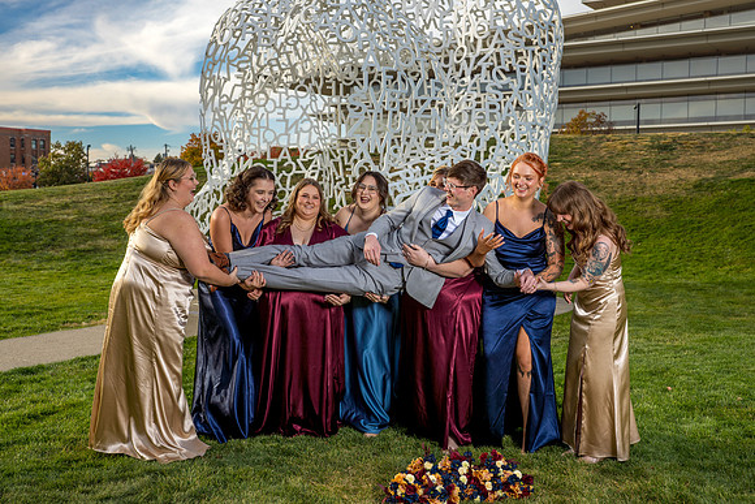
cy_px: 252
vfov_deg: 33.4
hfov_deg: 48.4
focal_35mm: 40
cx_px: 378
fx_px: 839
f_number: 6.3
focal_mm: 40
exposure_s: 1/250
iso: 100
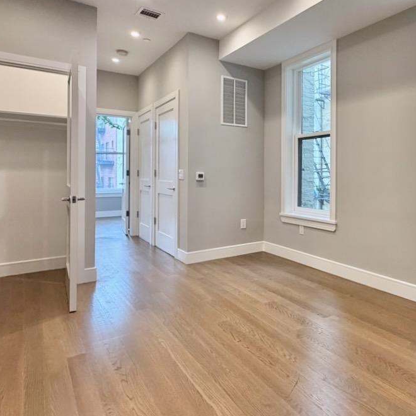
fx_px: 326
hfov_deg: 62.4
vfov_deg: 64.5
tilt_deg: -0.2
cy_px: 167
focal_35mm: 24
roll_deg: +0.4
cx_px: 296
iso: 250
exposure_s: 1/120
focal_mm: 2.22
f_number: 2.2
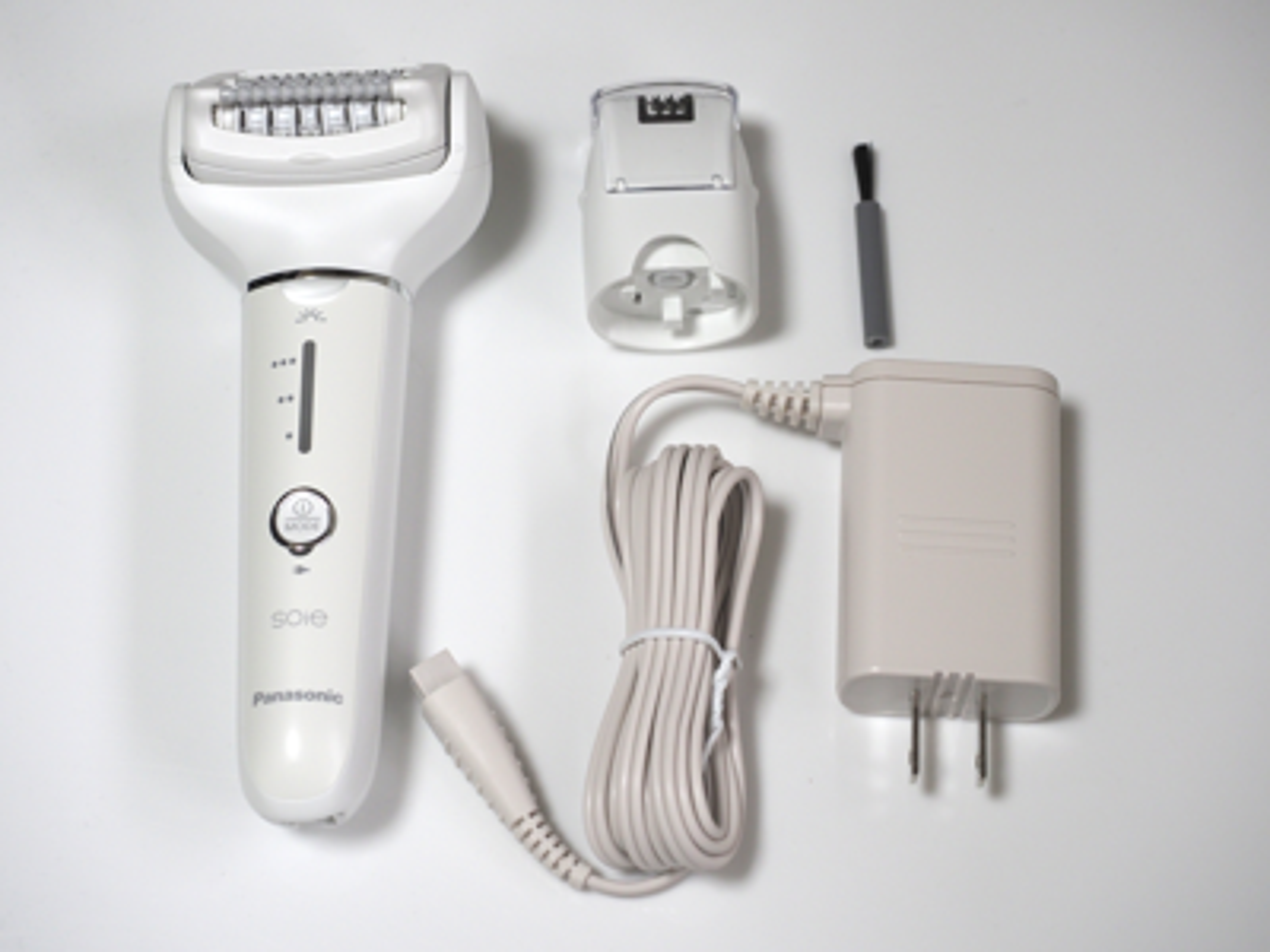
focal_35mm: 80
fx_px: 2935
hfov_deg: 24.4
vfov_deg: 18.4
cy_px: 476
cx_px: 635
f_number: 4.5
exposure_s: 1/80
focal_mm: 40
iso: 500
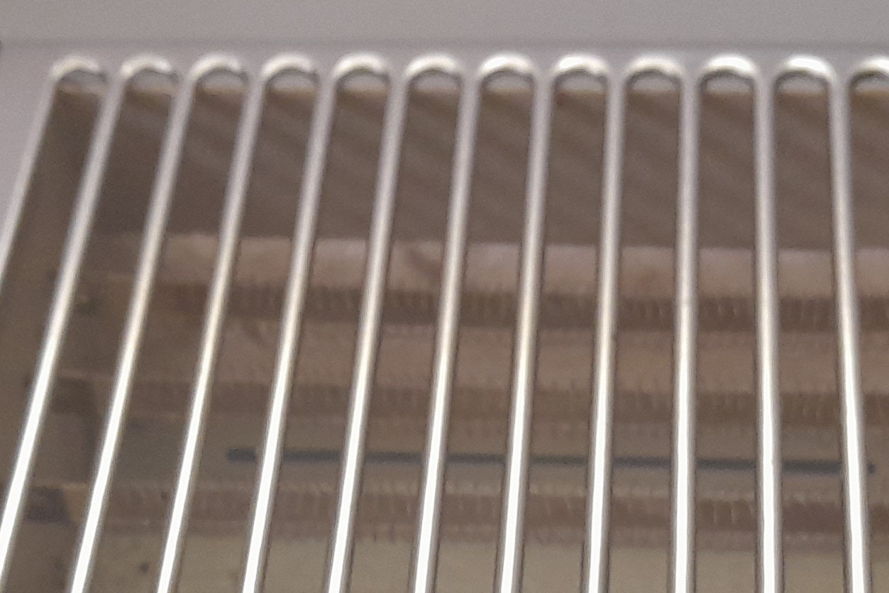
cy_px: 534
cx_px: 478
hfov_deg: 24.5
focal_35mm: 83
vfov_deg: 16.2
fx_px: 2049
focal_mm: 4.6
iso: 250
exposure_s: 1/60
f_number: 2
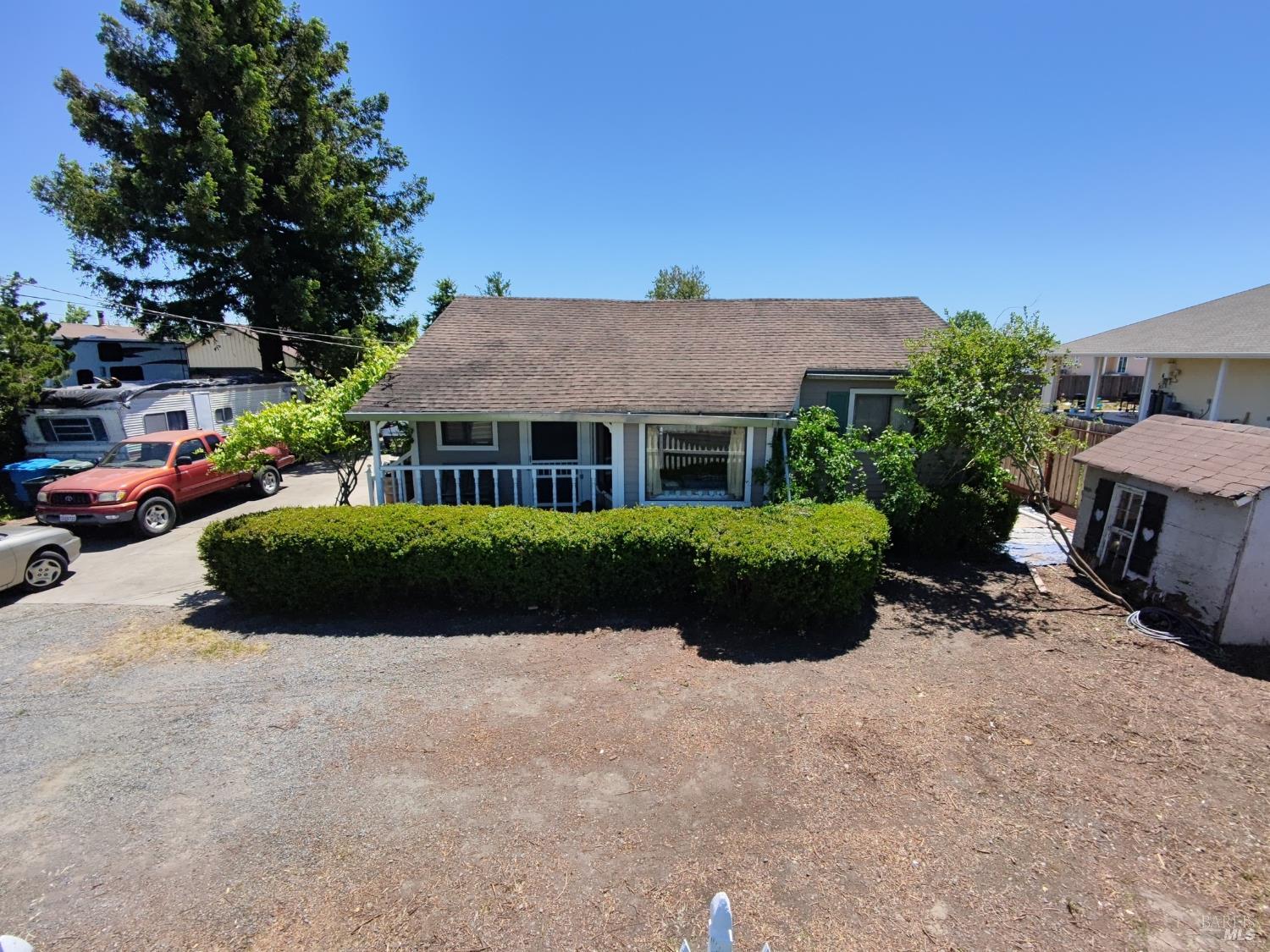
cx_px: 635
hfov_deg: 94.5
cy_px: 476
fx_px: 587
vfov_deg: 78.1
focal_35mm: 16
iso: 105
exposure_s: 1/120
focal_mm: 16
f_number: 2.55
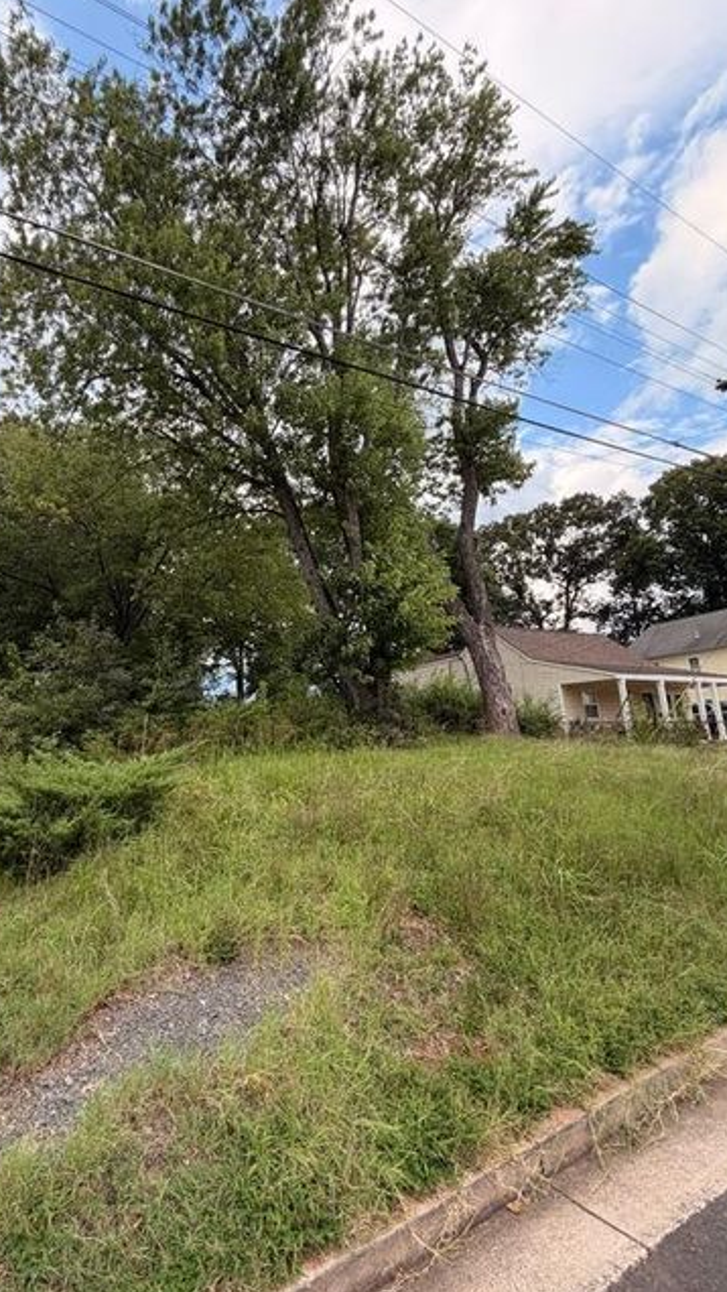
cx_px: 250
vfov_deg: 99.3
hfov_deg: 65.6
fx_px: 548
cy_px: 629
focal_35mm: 16
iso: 50
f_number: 2.2
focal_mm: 2.22
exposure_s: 1/502
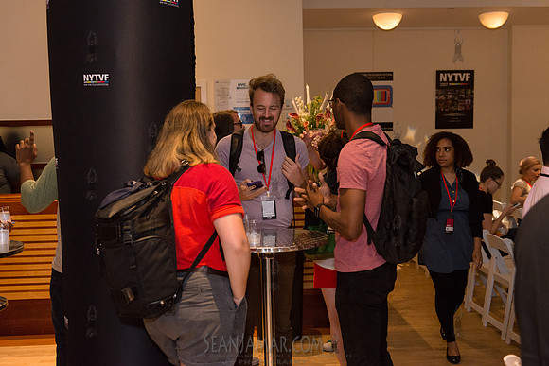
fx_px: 641
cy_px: 183
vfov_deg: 31.9
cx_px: 274
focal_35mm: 42
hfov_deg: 46.4
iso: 3200
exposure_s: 1/400
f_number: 4
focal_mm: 42
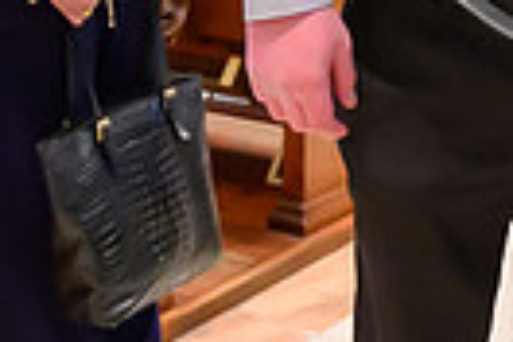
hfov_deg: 15.7
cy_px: -286
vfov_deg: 10.4
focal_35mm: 123
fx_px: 1753
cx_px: 707
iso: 10000
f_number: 2.8
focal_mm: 28
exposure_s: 1/100
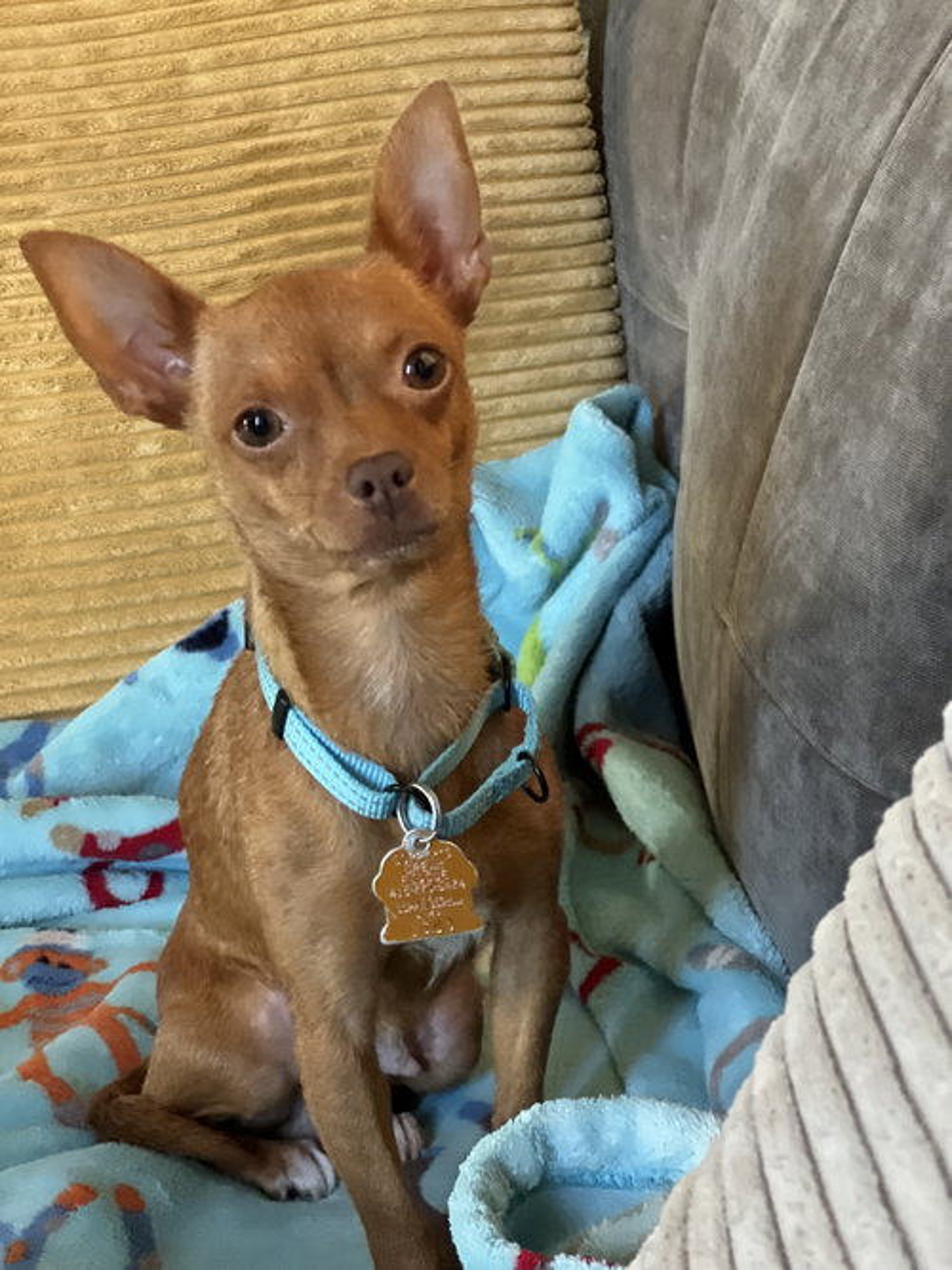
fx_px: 2824
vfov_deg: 25.3
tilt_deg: -14.9
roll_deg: +5.5
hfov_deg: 19.1
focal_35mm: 77
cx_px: 476
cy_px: 635
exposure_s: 1/38
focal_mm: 9
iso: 1000
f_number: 2.8
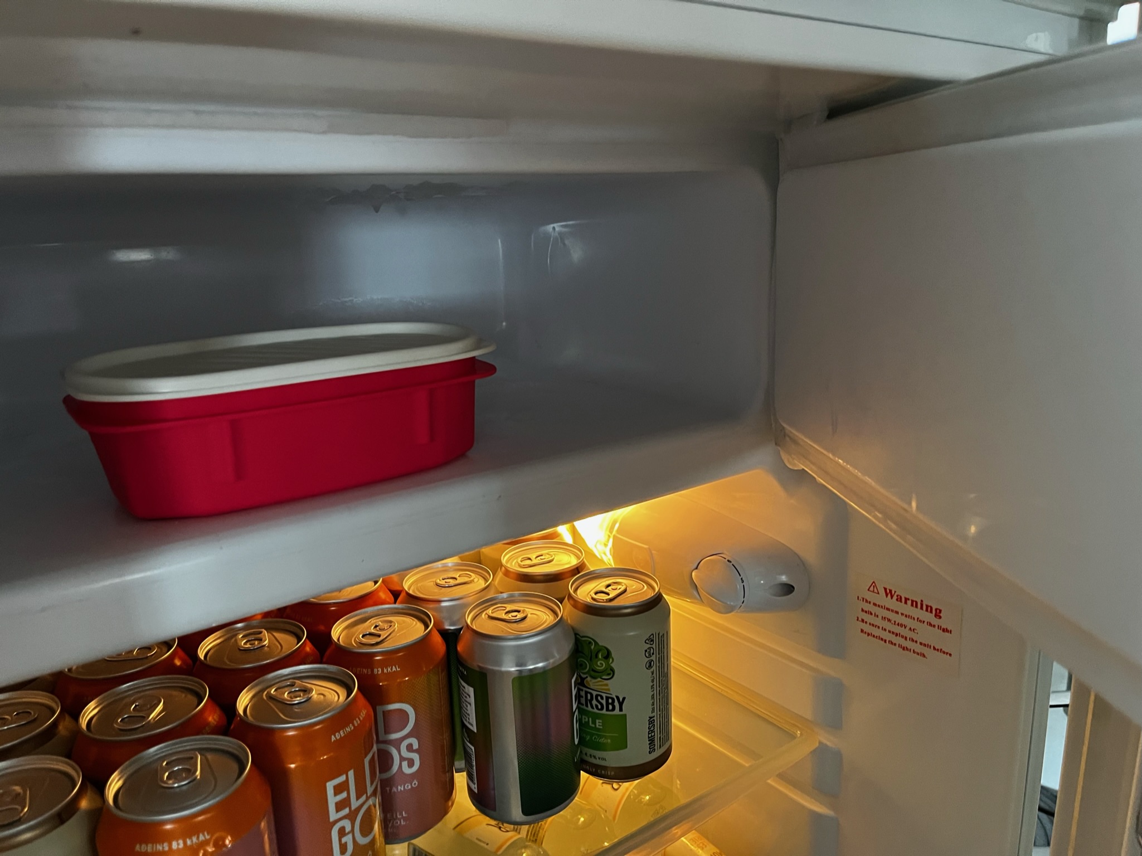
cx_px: 571
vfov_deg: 53.0
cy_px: 428
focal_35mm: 26
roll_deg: +2.9
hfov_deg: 67.3
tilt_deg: -15.2
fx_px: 858
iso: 320
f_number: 1.6
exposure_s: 1/50
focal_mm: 5.1
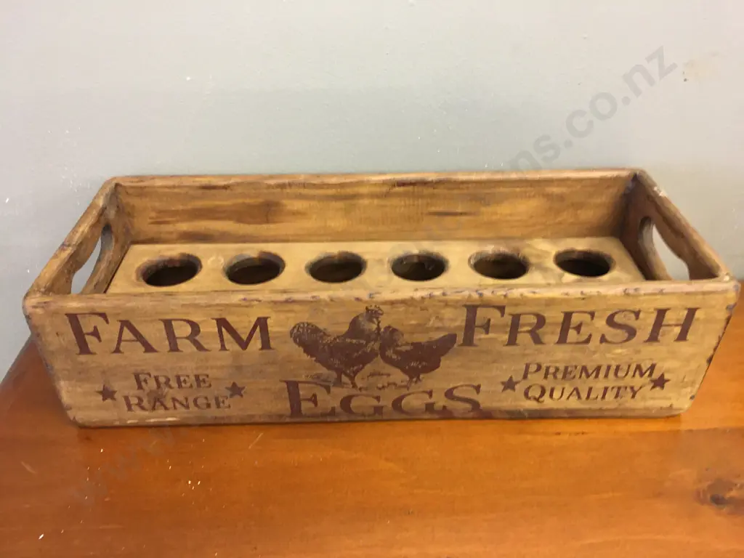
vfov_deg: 48.2
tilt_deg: -29.7
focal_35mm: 29
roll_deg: +0.7
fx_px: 623
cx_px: 372
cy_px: 279
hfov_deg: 61.7
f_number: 2.2
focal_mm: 4.15
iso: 80
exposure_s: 1/10
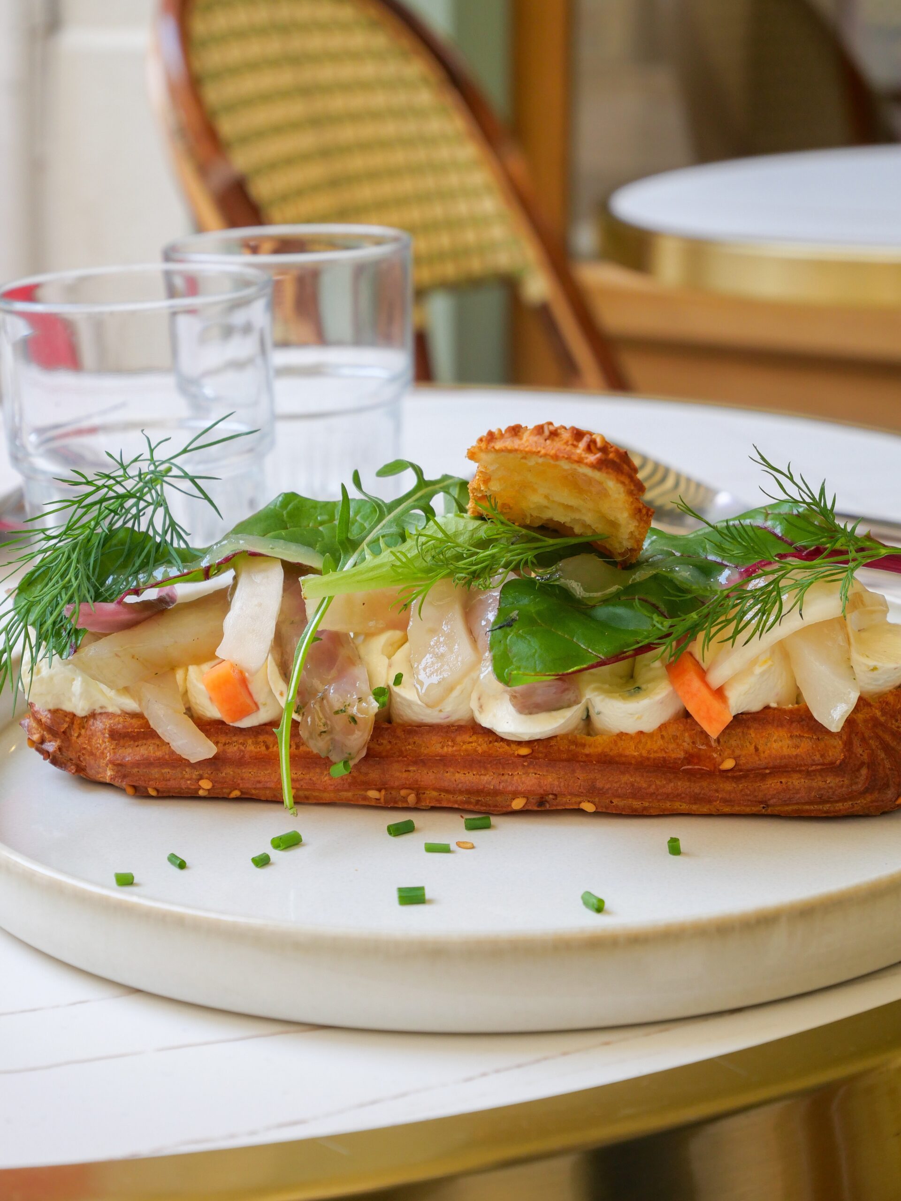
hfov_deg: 22.9
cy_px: 600
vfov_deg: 30.3
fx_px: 2221
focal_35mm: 64
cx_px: 450
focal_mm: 32
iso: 320
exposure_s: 1/80
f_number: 5.6
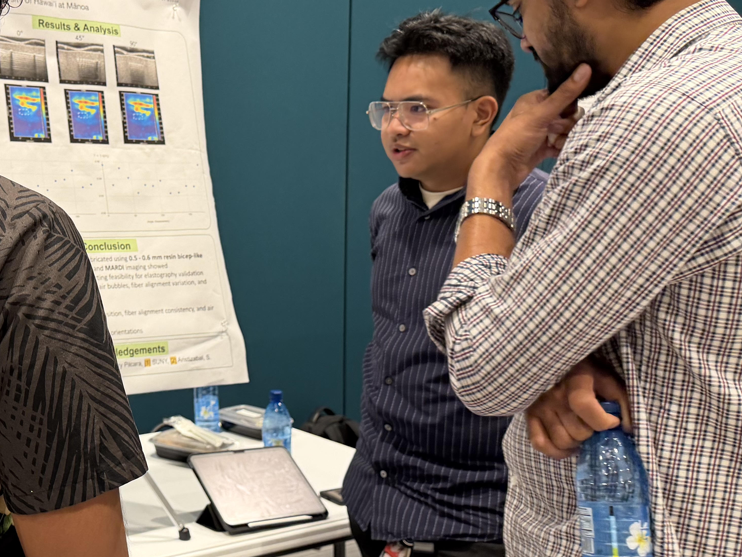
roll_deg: +0.7
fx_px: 1007
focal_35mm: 47
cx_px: 54
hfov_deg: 37.4
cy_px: 266
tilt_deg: -6.0
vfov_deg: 30.9
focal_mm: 6.76
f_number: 1.78
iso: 200
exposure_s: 1/60
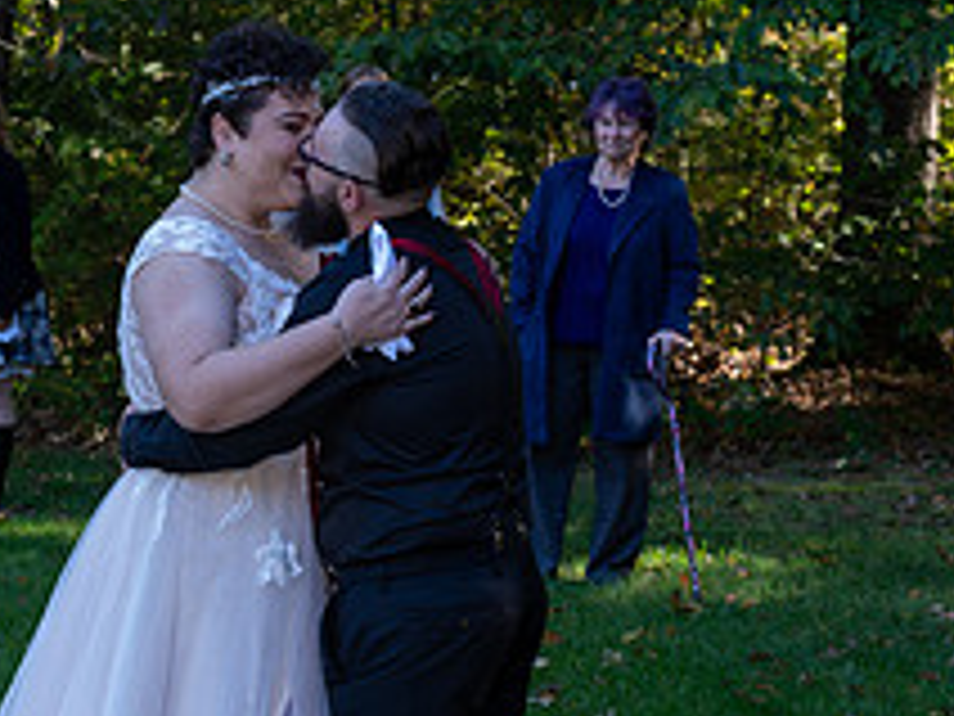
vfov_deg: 10.8
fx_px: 3776
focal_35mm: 137
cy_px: 581
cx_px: 297
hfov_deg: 14.4
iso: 250
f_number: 5.6
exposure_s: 1/60
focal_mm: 52
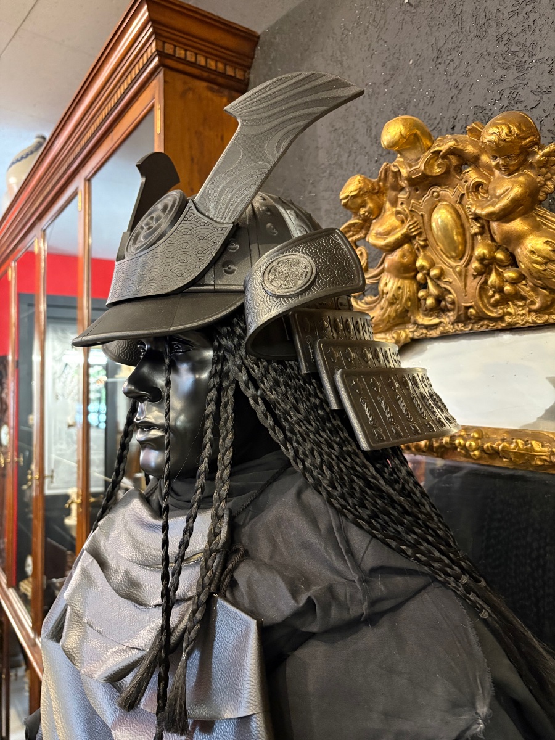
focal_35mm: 26
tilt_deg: +3.4
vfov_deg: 67.3
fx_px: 556
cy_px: 370
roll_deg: +1.2
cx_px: 278
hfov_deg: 53.1
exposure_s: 1/25
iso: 500
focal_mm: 5.96
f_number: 1.6
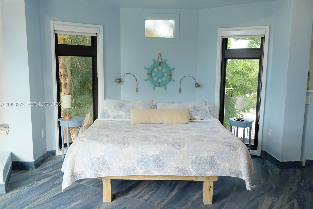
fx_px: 252
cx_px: 156
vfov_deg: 44.9
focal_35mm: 29
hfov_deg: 63.7
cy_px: 104
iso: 640
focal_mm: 19.6
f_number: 4
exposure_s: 1/60
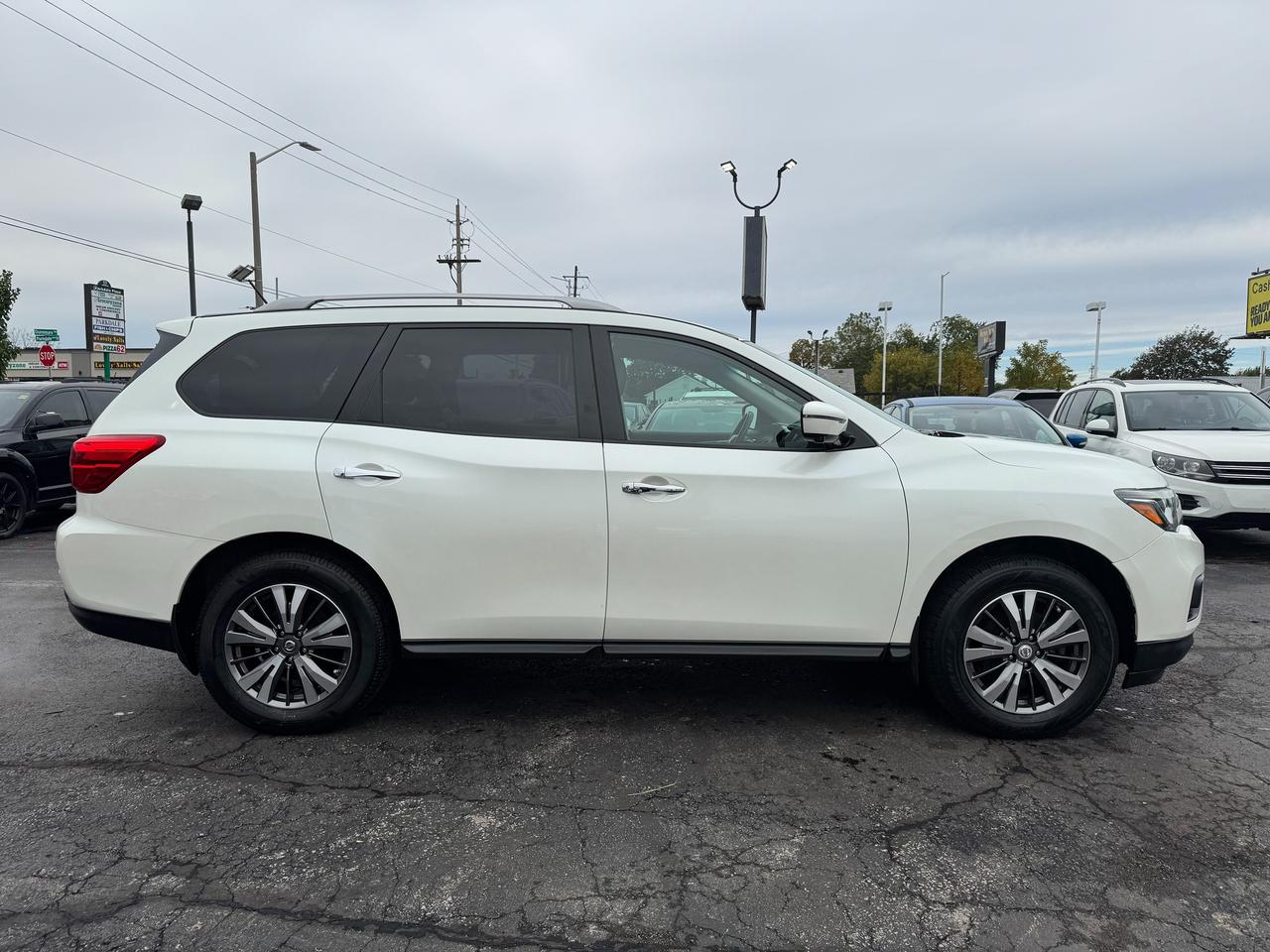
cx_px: 635
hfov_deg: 71.6
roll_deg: -0.3
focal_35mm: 24
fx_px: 881
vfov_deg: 56.8
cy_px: 476
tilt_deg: -4.7
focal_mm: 6.76
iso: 80
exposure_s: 1/4310
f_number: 1.78
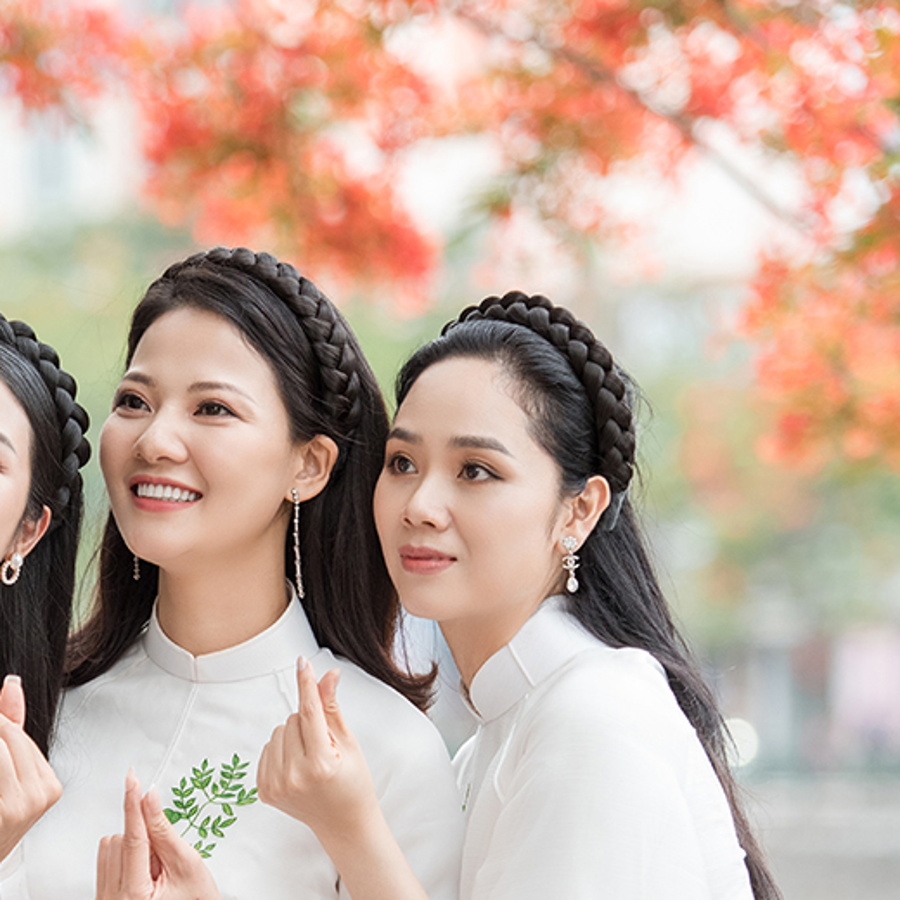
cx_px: 50
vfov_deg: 6.8
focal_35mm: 259
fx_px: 7619
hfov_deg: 6.7
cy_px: 710
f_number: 2.8
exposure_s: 1/160
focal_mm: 120
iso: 640
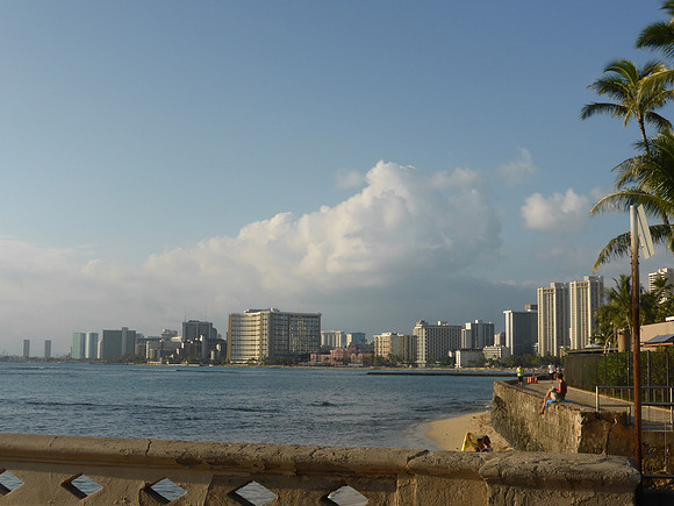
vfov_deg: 29.7
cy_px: 253
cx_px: 337
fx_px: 954
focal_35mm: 49
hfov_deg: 38.9
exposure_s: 1/1000
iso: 100
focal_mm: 8.5
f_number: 4.2
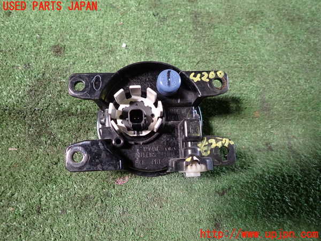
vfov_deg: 54.9
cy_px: 120
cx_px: 160
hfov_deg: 69.4
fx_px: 232
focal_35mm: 25
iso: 200
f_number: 2
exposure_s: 1/60
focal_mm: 4.5
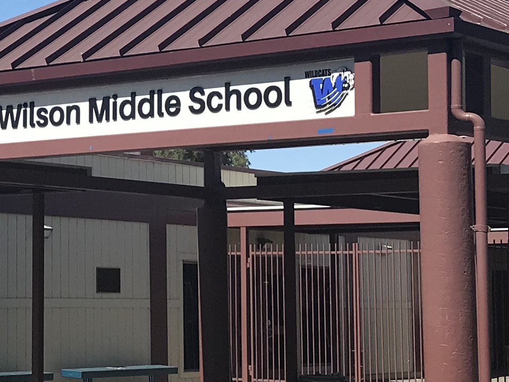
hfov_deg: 17.4
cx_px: 34
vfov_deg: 13.3
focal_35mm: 111
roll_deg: -0.7
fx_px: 1632
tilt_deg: +5.2
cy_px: 157
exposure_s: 1/2283
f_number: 1.8
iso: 20
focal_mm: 3.99
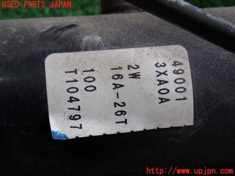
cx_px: 118
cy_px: 88
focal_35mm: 50
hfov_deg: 38.2
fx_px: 339
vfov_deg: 29.1
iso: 200
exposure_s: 1/80
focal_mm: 9.01
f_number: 3.2
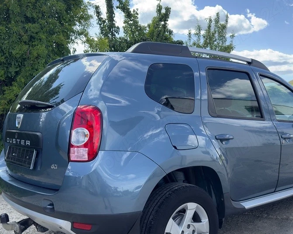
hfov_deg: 51.2
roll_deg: +0.9
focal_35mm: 35
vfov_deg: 42.1
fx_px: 303
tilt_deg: -4.7
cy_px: 138
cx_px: 177
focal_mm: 6.76
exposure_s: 1/1538
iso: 100
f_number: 1.78
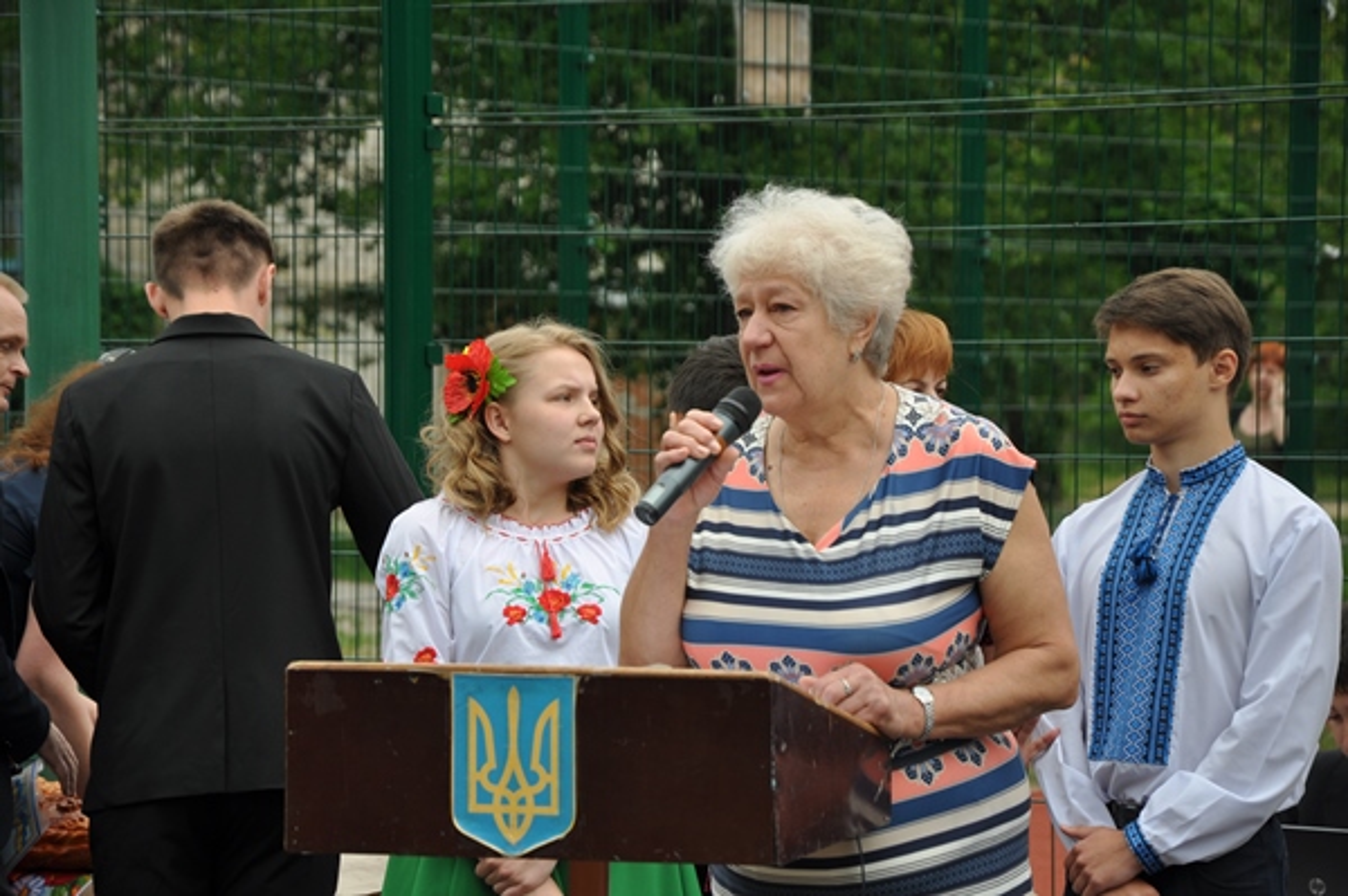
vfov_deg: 8.7
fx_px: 5893
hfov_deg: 13.1
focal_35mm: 158
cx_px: 674
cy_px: 448
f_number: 6.3
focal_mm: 105
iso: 200
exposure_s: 1/200
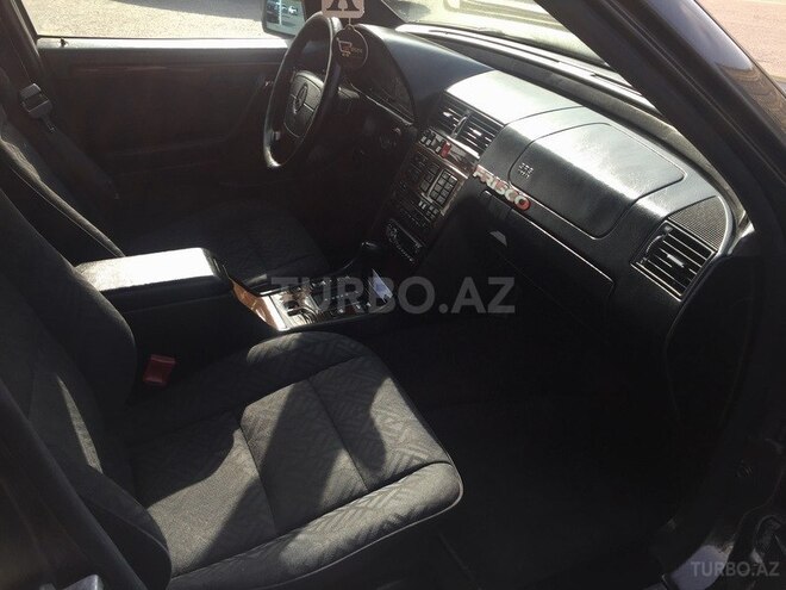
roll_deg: -4.0
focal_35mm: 29
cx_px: 393
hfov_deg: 61.7
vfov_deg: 48.2
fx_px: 658
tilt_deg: -31.4
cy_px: 295
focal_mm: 4.15
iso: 32
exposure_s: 1/314
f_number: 2.2
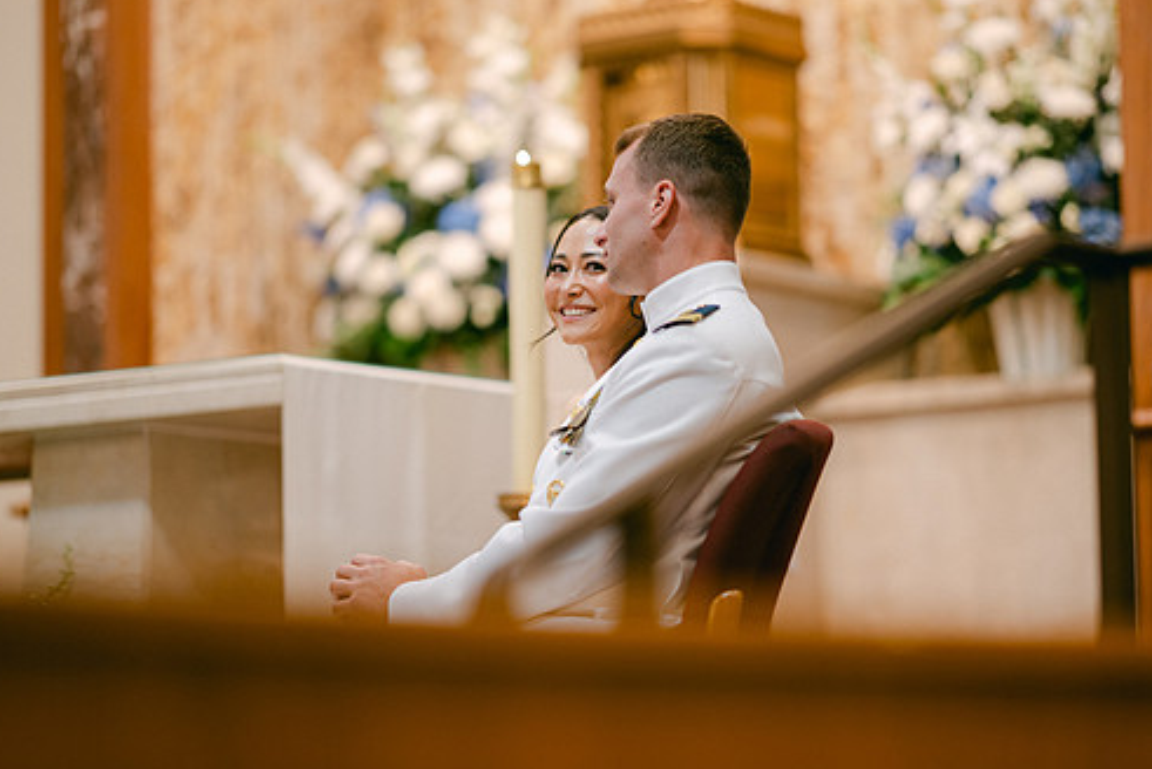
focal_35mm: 124
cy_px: 365
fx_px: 3970
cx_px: 570
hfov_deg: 16.5
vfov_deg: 11.1
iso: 320
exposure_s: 1/125
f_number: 1.4
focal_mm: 105
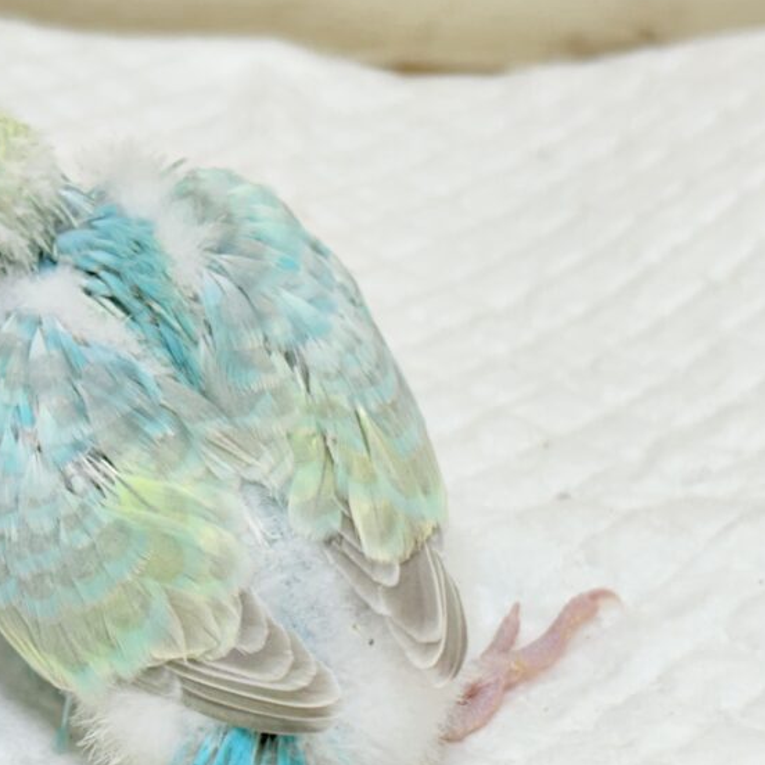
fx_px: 2500
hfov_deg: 17.3
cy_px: 531
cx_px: 150
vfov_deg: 17.3
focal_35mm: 100
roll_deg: +0.7
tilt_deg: -29.0
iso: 32
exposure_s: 1/50
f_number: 1.6
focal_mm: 5.96
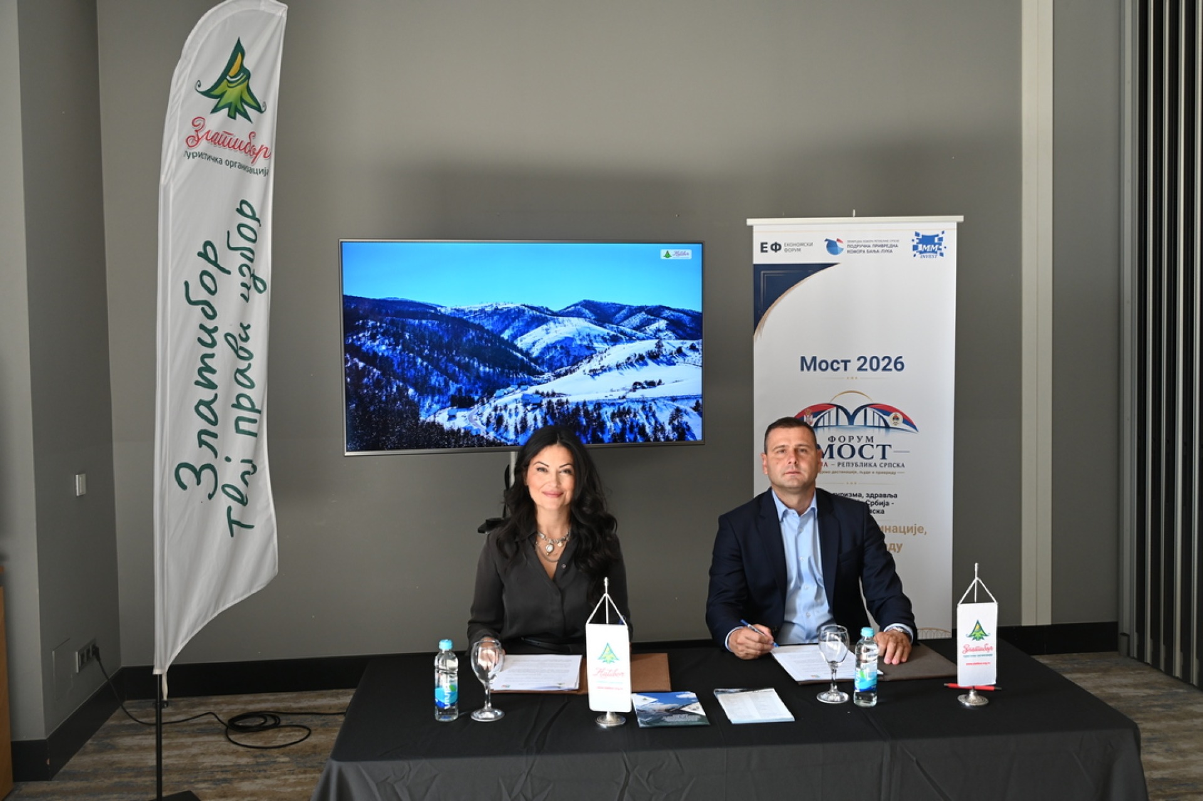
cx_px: 602
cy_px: 400
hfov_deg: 56.5
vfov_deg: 39.4
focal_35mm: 34
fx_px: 1119
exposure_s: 1/60
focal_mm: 33.5
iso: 640
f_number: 5.6
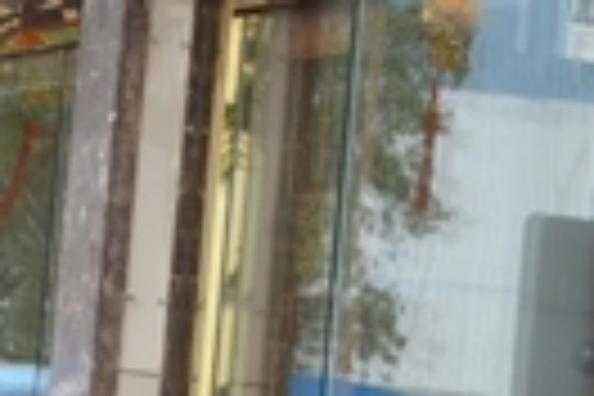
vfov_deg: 4.2
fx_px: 5362
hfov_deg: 6.3
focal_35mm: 325
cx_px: 405
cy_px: 104
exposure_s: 1/125
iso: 200
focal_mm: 28
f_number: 5.6
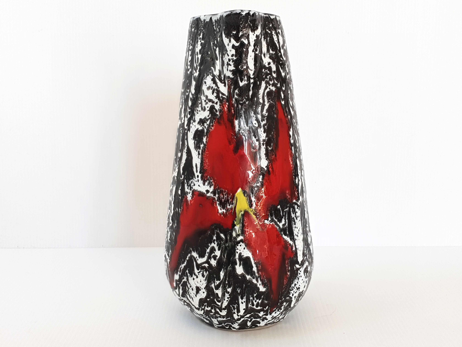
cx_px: 231
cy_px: 174
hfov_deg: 67.3
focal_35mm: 26
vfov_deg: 53.1
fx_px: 347
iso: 80
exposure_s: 1/100
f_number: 2.4
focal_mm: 4.3
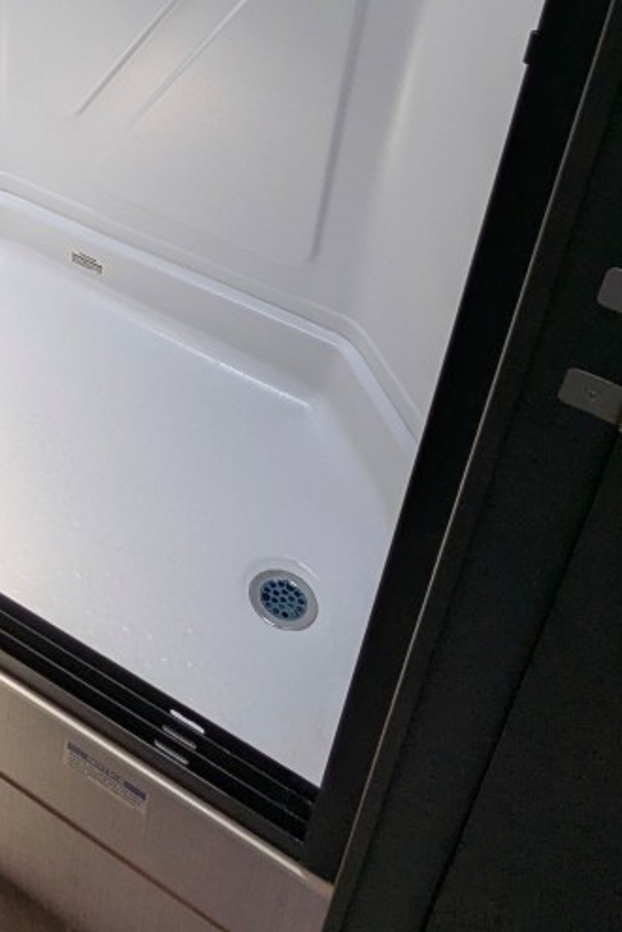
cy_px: -8
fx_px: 1218
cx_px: -39
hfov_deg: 26.7
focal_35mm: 47
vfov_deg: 37.3
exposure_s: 1/197
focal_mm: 2.35
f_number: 2.2
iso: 61
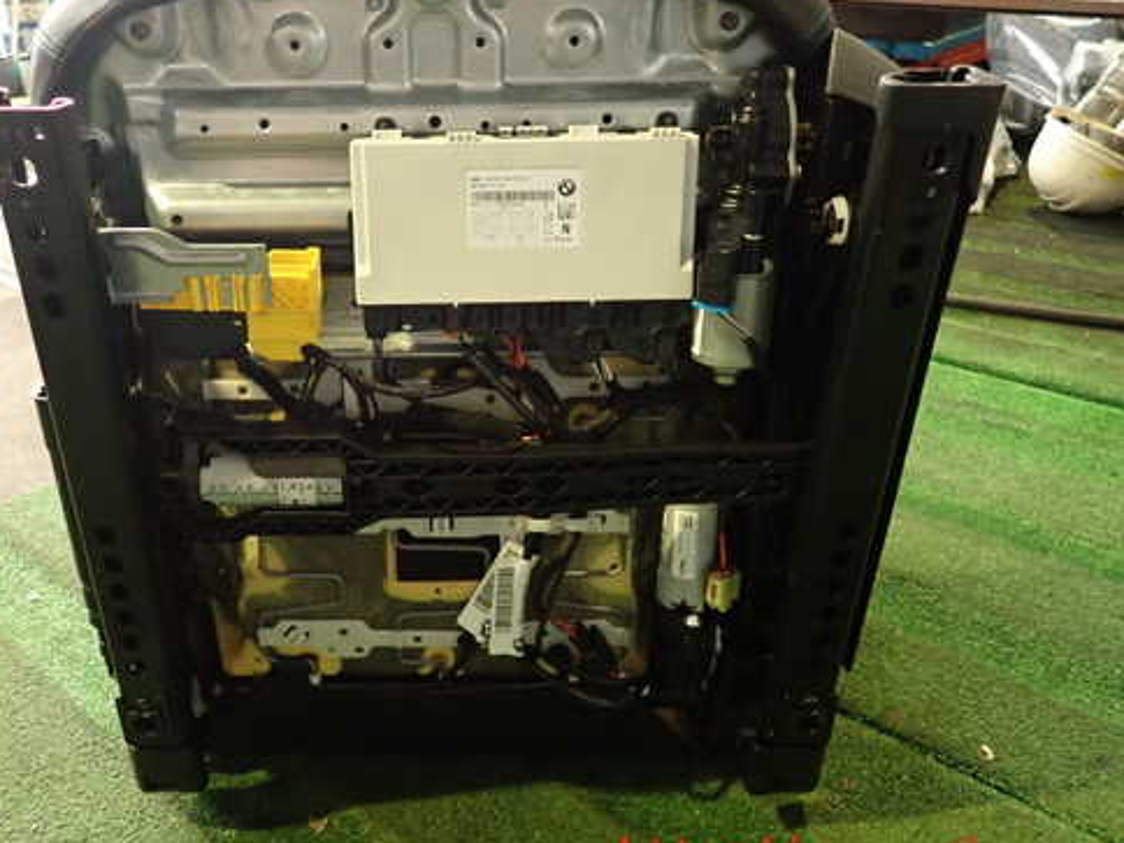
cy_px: 367
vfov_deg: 45.3
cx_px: 448
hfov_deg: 57.9
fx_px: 1007
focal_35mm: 31
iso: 640
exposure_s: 1/30
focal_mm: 4.5
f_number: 2
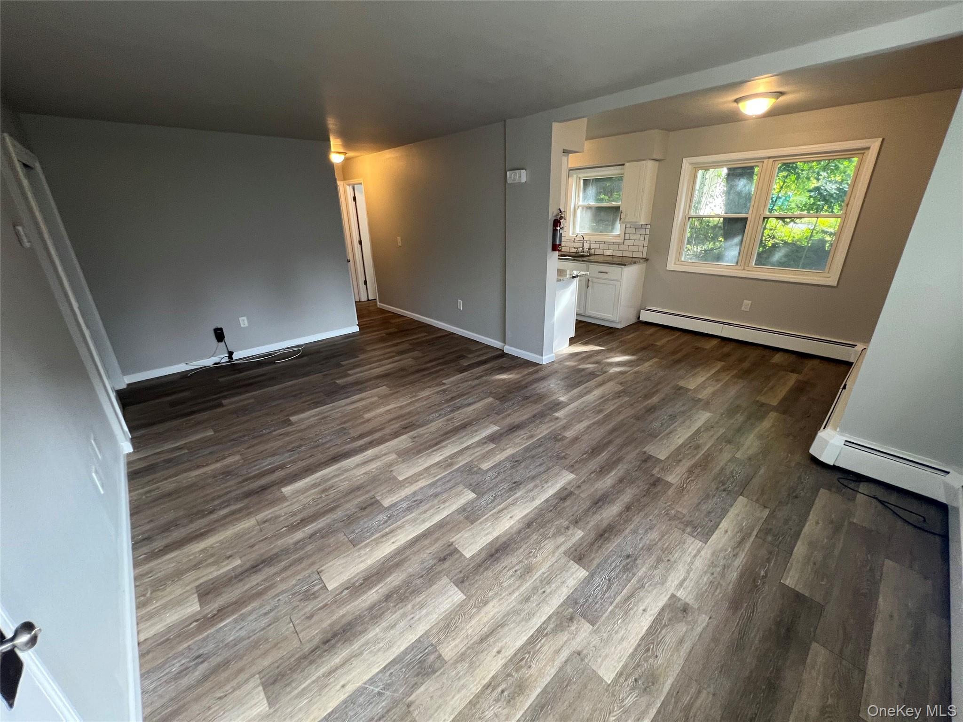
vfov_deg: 89.9
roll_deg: +1.1
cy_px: 361
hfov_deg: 106.2
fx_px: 362
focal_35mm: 13
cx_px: 482
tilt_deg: -21.1
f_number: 1.8
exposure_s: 1/60
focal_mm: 1.57
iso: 160
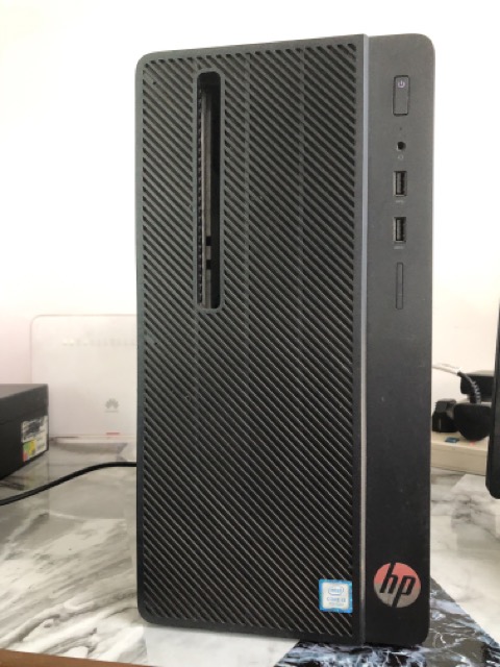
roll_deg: -0.4
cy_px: 334
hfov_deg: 49.7
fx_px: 539
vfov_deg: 63.4
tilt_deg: -1.1
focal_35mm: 28
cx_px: 250
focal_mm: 3.99
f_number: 1.8
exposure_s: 1/15
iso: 100
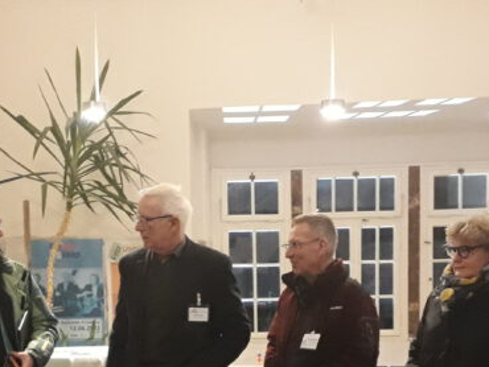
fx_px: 792
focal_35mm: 56
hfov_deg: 34.3
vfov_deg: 25.1
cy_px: 350
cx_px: 244
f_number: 1.9
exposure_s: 1/17
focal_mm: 3.6
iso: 640
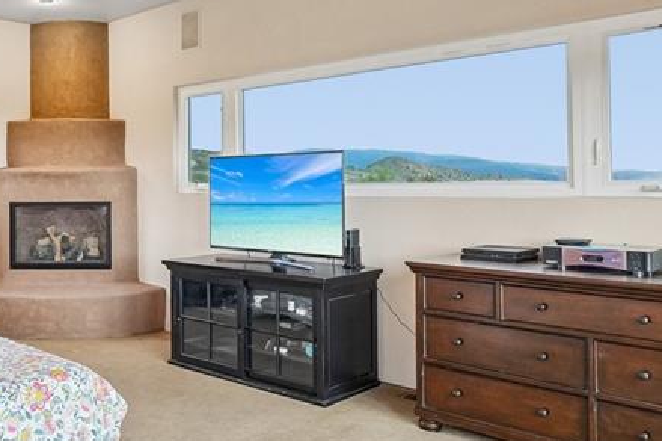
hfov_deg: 52.3
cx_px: 172
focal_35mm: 35
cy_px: 177
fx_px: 643
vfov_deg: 37.7
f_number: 8
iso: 800
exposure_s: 1/30
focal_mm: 10
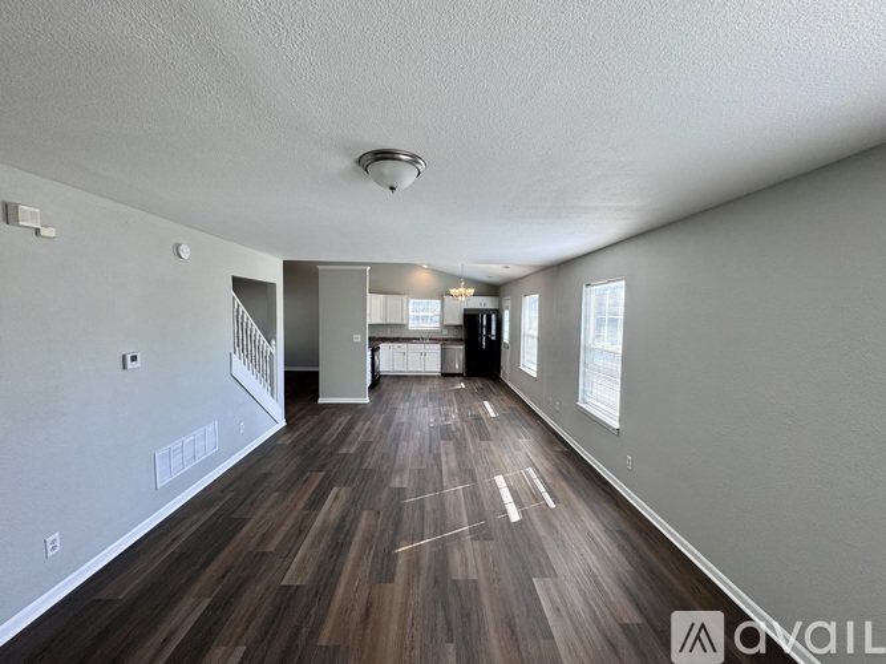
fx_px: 358
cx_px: 443
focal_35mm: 14
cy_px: 332
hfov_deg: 102.1
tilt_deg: -5.1
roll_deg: -1.4
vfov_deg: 85.7
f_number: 2.2
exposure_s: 1/120
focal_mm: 2.22
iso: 50
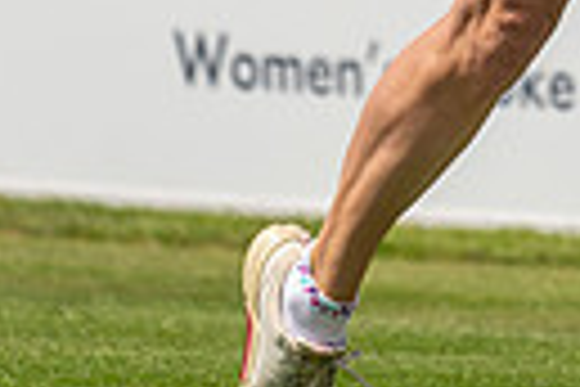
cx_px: 495
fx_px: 21764
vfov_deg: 1.0
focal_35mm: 1351
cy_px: -376
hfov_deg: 1.5
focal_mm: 300
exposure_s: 1/2000
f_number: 4
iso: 200
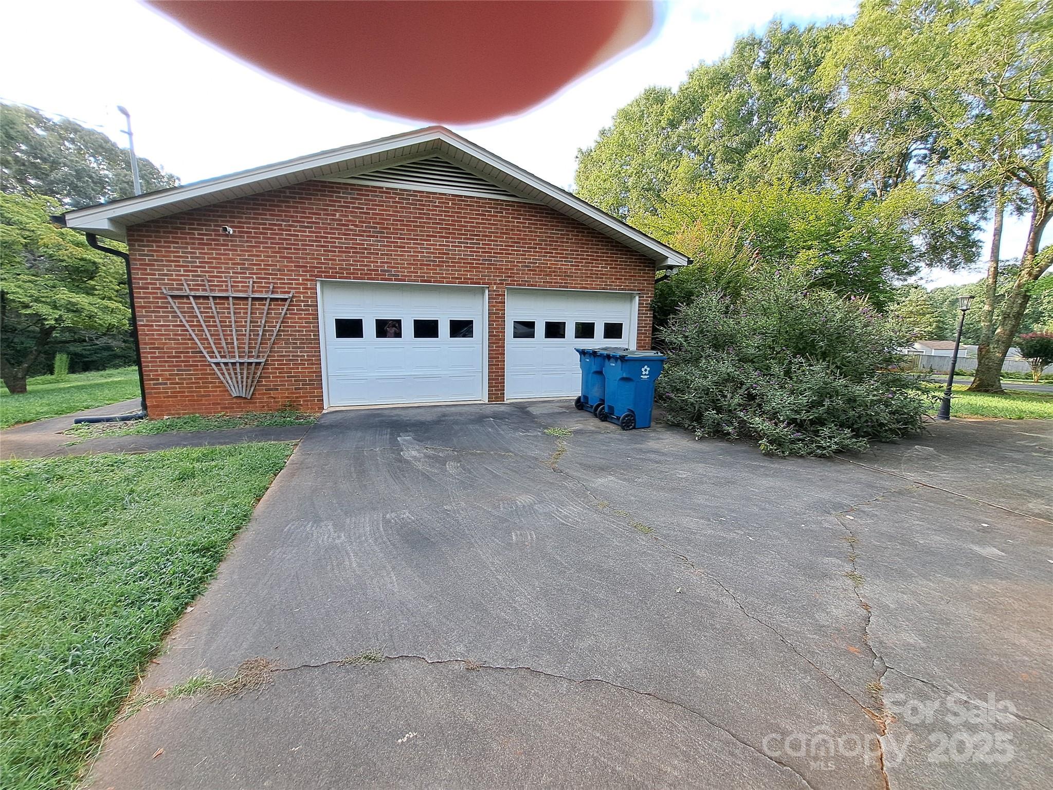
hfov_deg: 106.2
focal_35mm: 13
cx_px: 526
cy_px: 395
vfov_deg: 89.9
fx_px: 395
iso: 50
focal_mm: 1.74
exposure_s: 1/147
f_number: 2.2
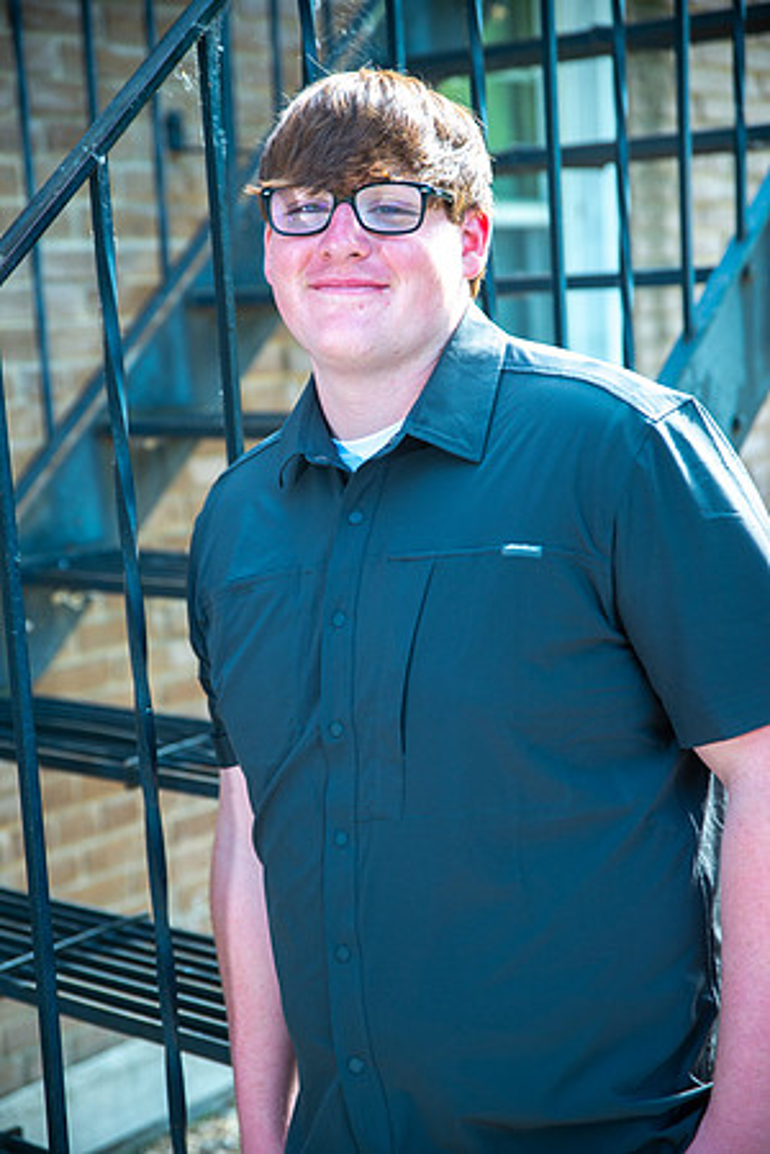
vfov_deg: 32.4
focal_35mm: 62
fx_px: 1989
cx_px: 385
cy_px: 577
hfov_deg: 21.9
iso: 320
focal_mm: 62
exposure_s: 1/125
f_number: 3.2
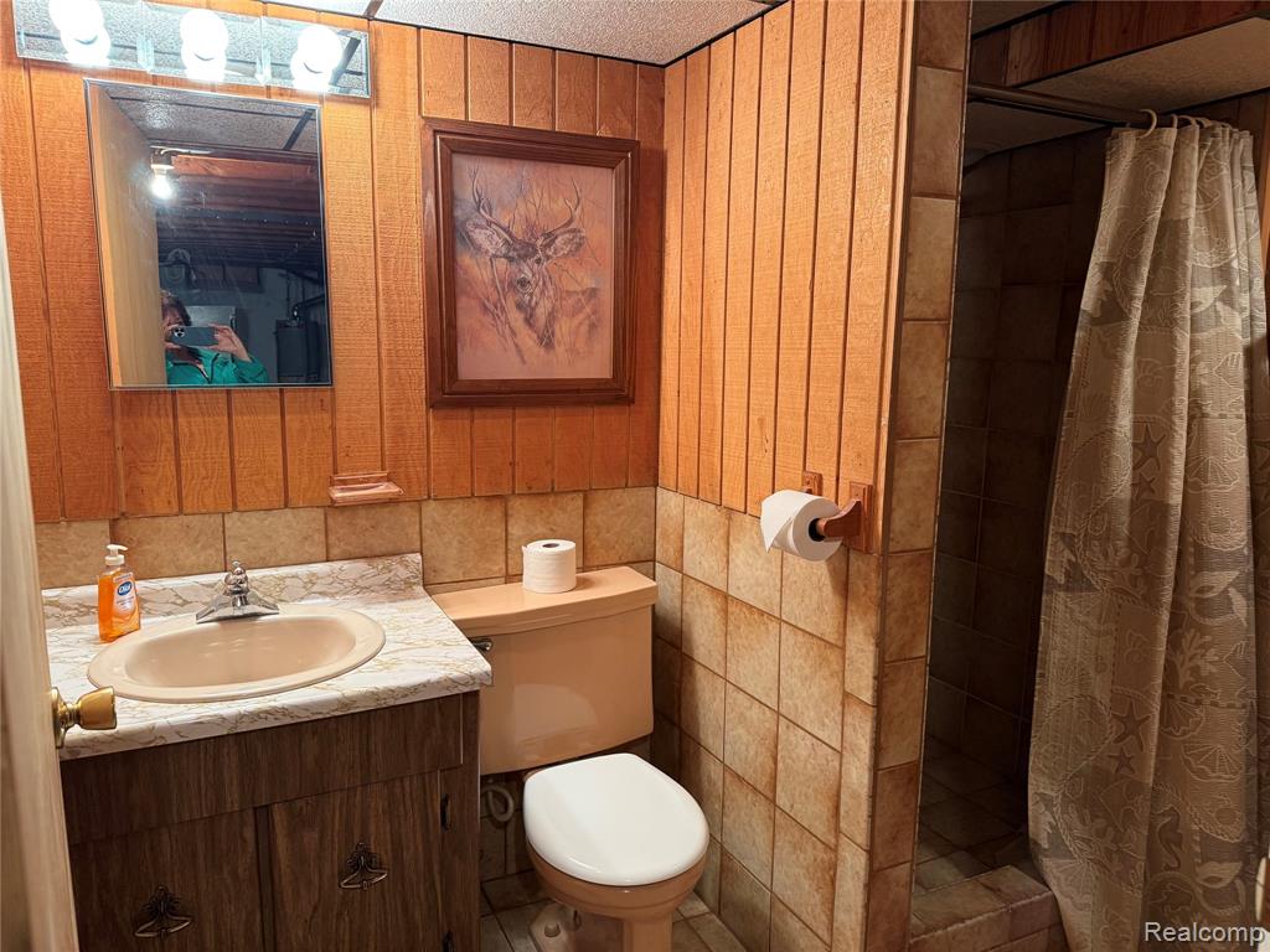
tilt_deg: -8.4
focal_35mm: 24
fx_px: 881
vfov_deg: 56.8
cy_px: 476
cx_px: 635
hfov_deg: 71.6
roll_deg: -0.3
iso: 250
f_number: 1.78
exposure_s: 1/60
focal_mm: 6.76
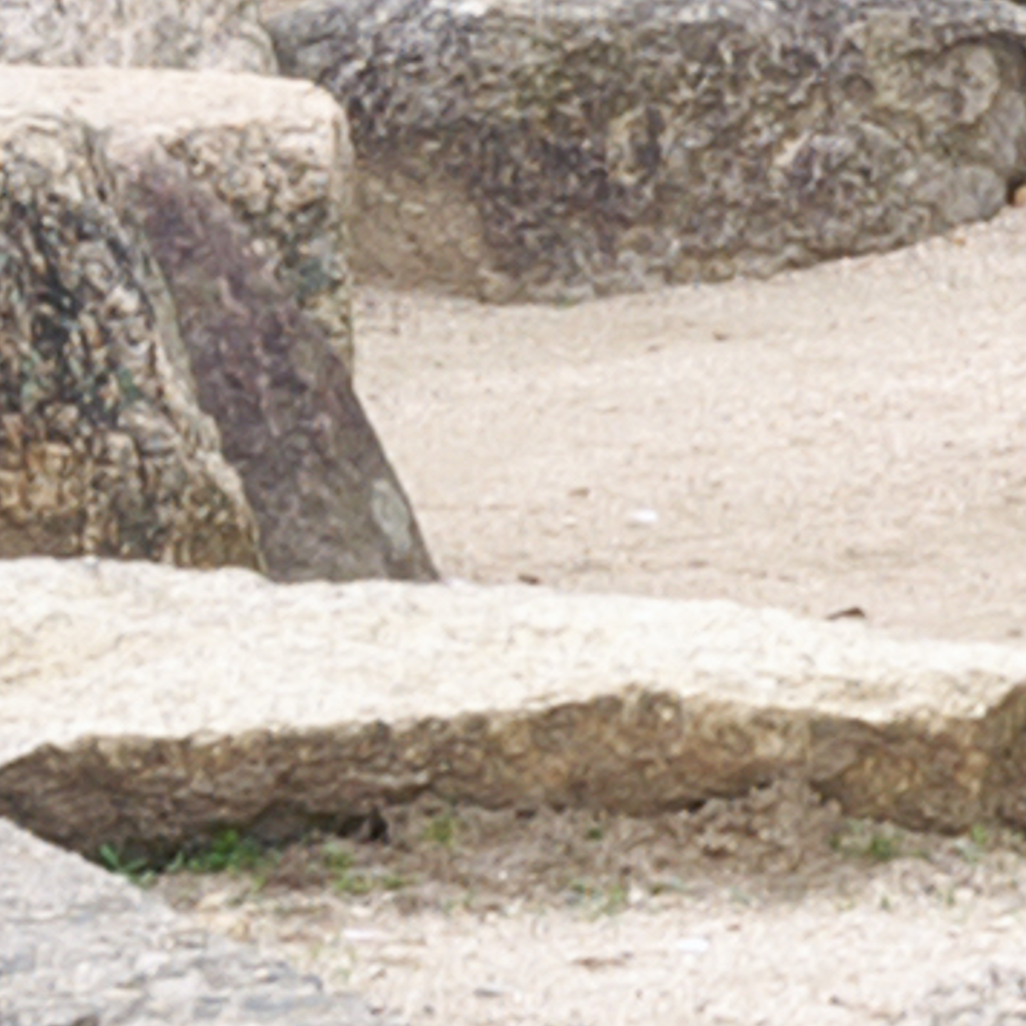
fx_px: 21662
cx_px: 3139
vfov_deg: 2.7
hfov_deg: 2.7
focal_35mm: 646
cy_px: -484
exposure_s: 1/60
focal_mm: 60
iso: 100
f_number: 10
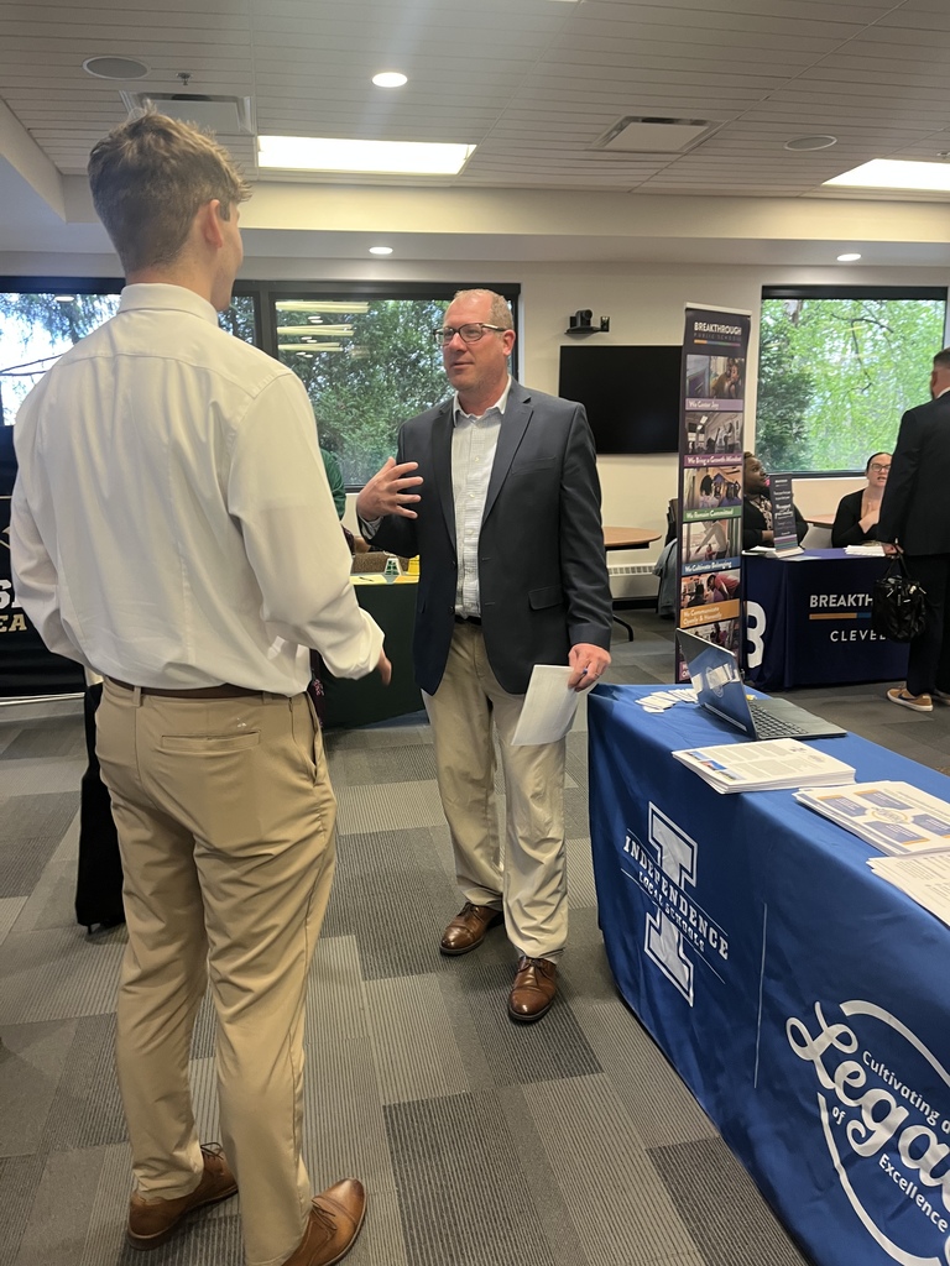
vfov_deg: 67.3
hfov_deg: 53.1
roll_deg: +4.8
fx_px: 951
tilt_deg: -11.6
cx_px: 475
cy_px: 633
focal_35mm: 26
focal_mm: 5.1
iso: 125
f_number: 1.6
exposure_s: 1/60
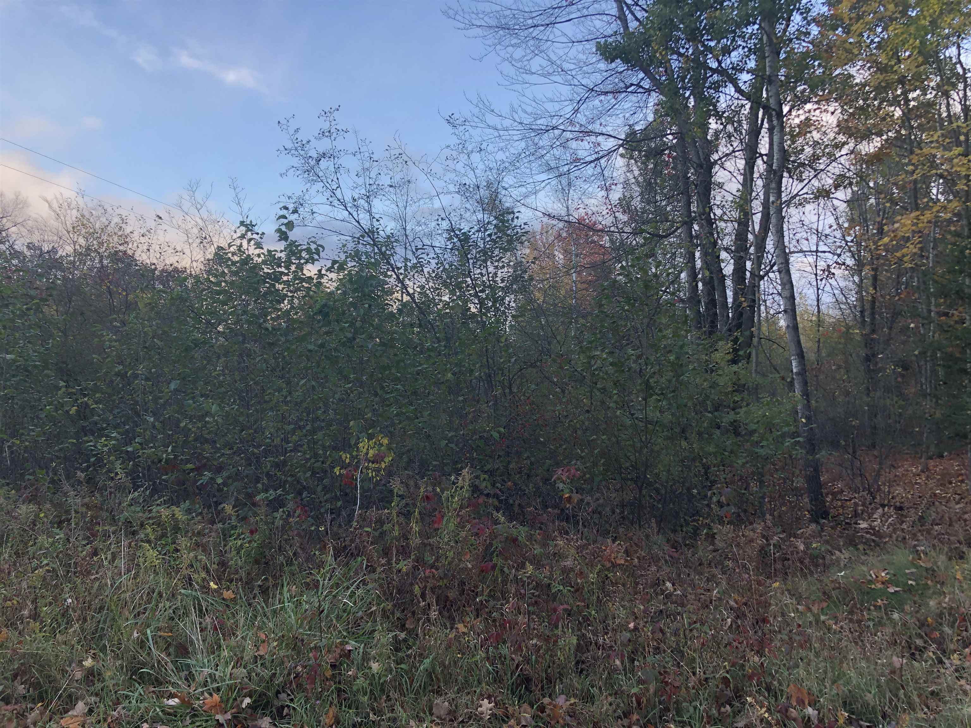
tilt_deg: +2.5
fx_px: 785
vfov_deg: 49.7
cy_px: 364
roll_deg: -0.6
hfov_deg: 63.4
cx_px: 486
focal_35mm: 28
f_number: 1.8
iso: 20
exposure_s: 1/141
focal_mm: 3.99
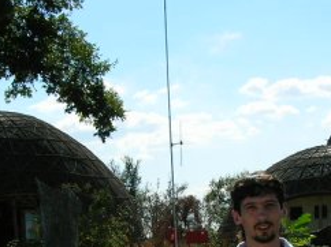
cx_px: 212
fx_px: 860
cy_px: 214
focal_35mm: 90
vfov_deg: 16.2
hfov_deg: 21.7
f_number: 4.9
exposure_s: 1/507
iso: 50
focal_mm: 5.7
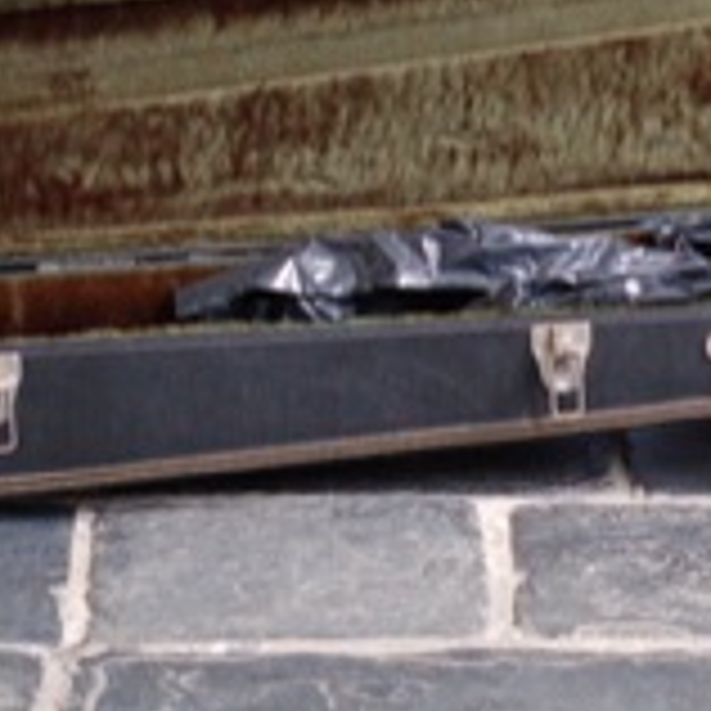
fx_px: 5995
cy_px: 214
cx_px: 342
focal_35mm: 258
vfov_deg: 6.8
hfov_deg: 6.8
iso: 800
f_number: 4.5
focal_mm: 50
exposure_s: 1/80
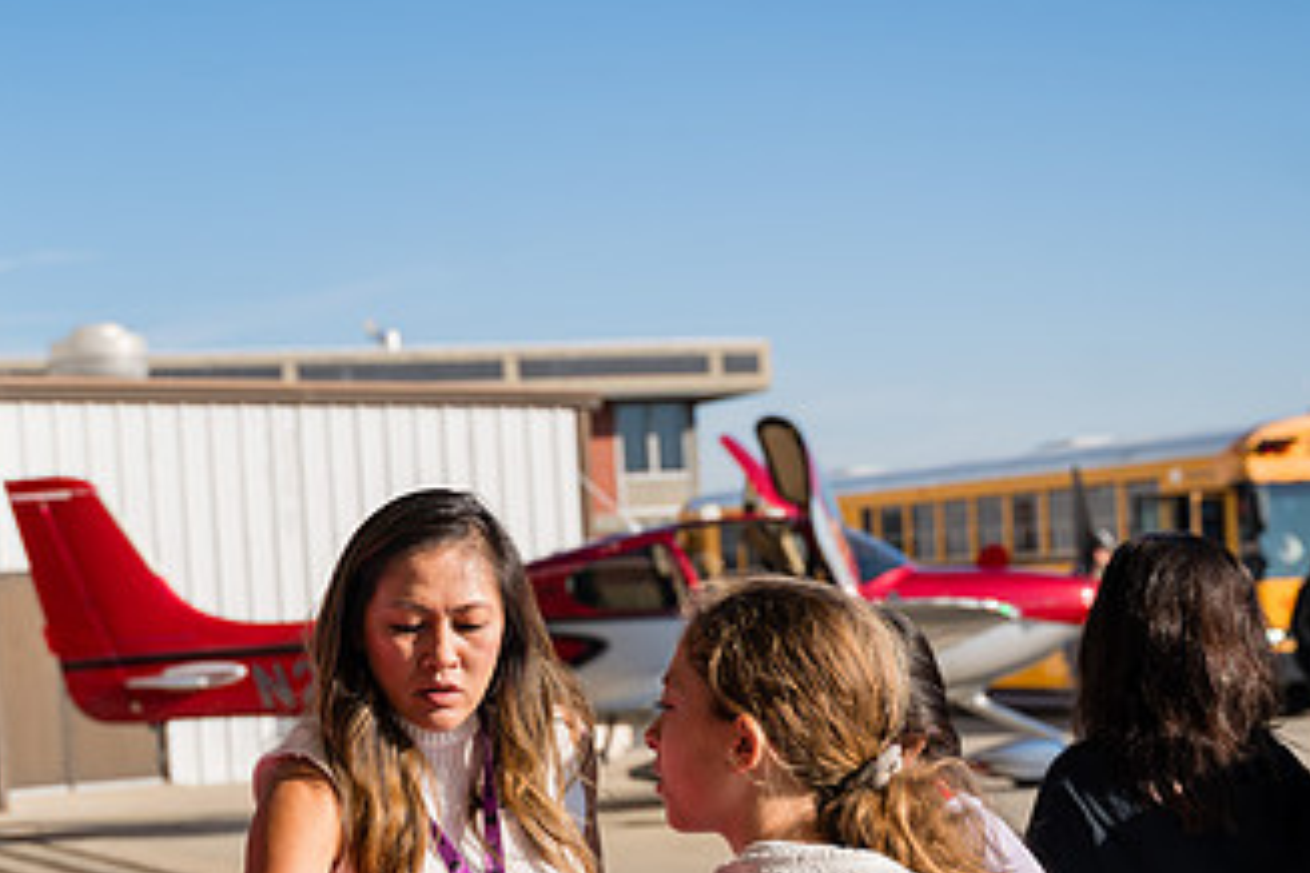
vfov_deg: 19.0
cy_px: 663
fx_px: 2583
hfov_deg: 28.2
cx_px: 413
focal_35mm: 71
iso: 100
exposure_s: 1/1250
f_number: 3.2
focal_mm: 40
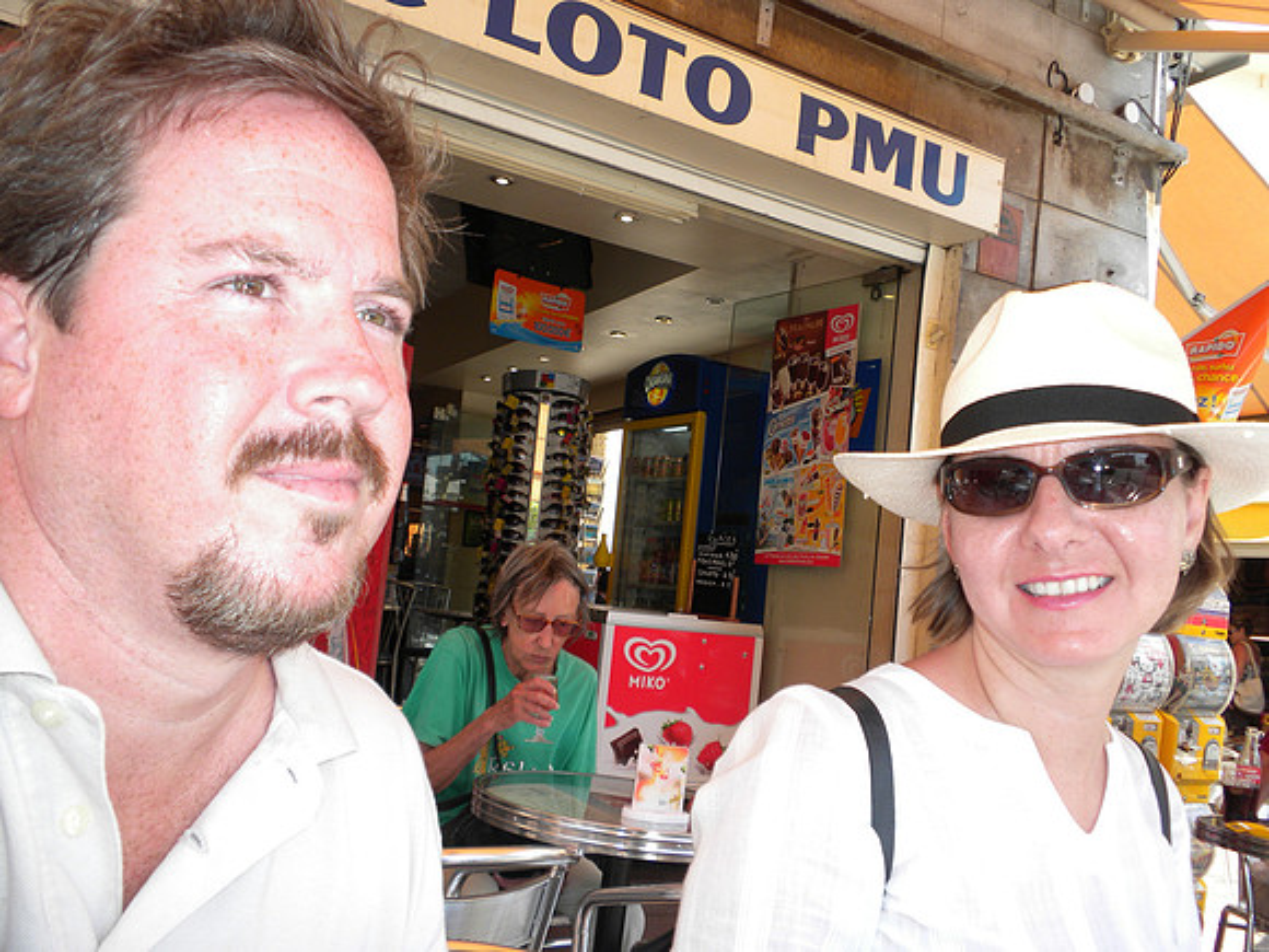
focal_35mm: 37
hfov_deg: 50.1
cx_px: 634
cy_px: 476
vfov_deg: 38.7
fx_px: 1356
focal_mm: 6.6
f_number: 3.5
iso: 64
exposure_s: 1/168
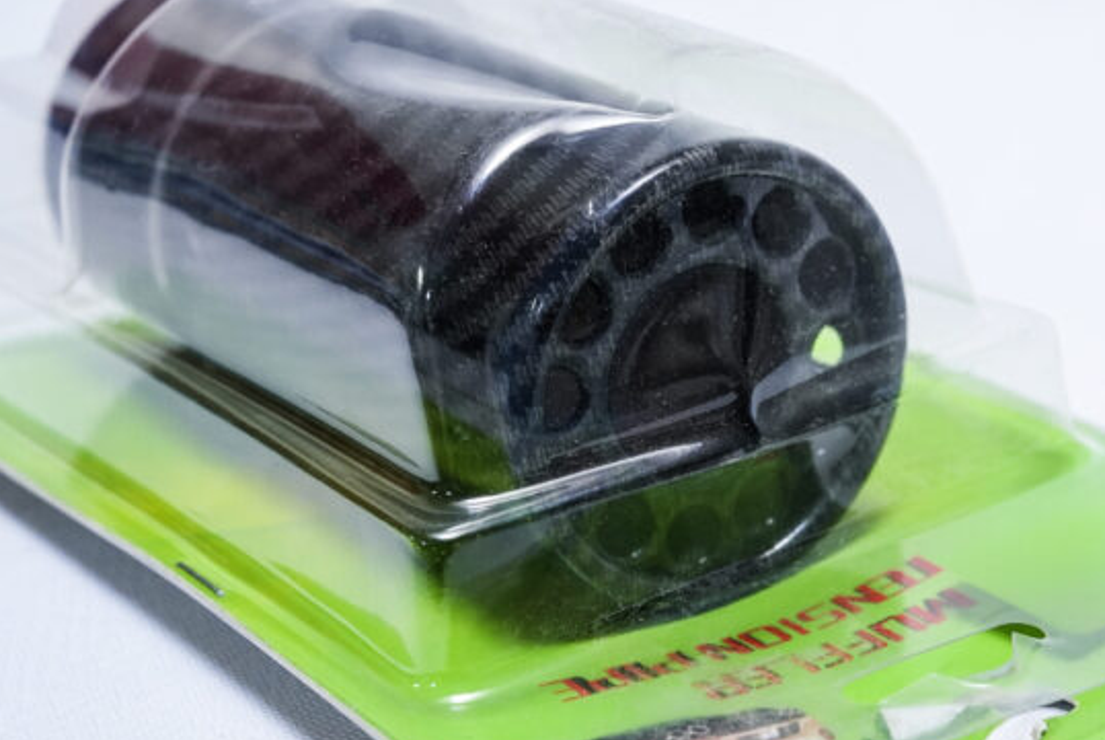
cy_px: 362
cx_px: 653
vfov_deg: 15.1
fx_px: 2796
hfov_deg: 22.3
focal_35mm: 91
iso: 3200
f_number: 10
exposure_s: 1/160
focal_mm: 70
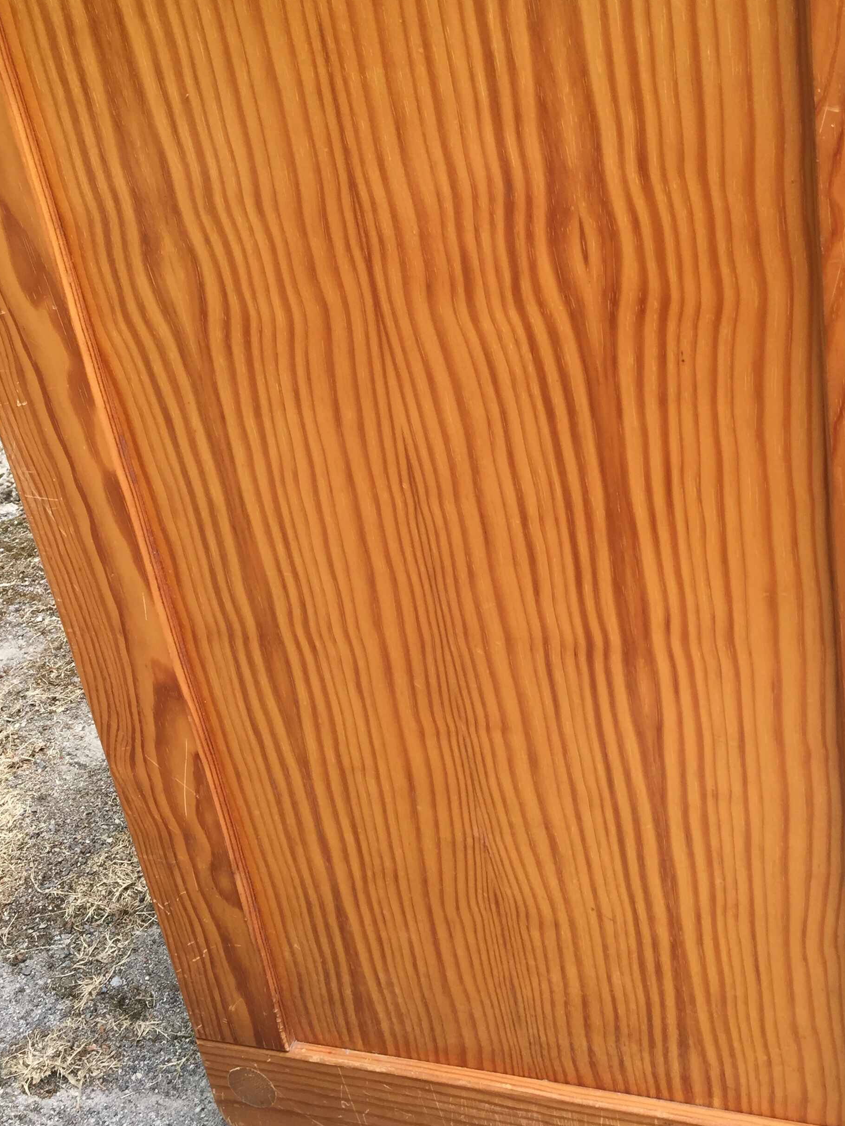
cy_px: 480
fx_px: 1269
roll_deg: +6.3
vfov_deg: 47.7
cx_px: 550
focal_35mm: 39
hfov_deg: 36.5
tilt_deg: -21.9
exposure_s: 1/338
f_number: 2.2
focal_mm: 4.15
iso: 32
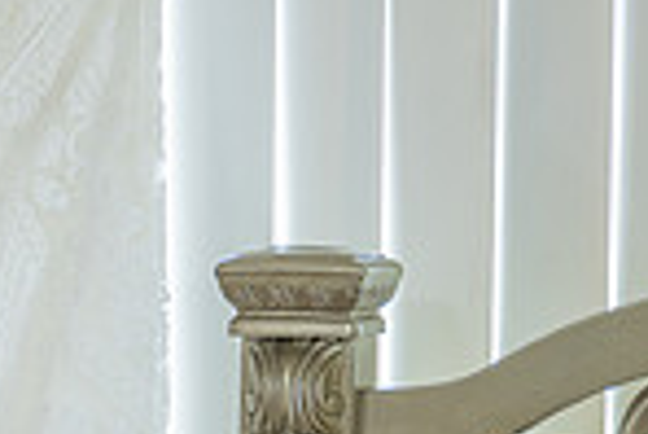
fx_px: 3315
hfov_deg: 10.5
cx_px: -508
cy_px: 629
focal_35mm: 184
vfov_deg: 7.4
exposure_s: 1/250
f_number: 2.8
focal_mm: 47
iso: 640
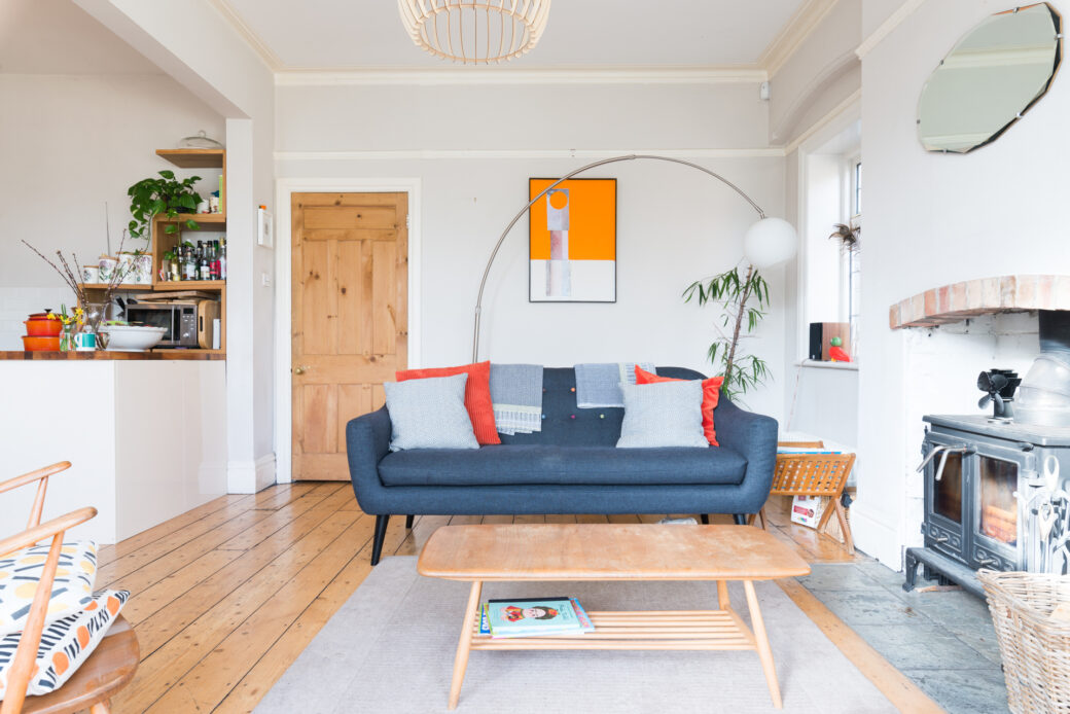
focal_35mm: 21
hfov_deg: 81.2
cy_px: 357
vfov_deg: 59.5
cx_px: 535
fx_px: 624
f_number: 9
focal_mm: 21
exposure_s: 1/2
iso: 100
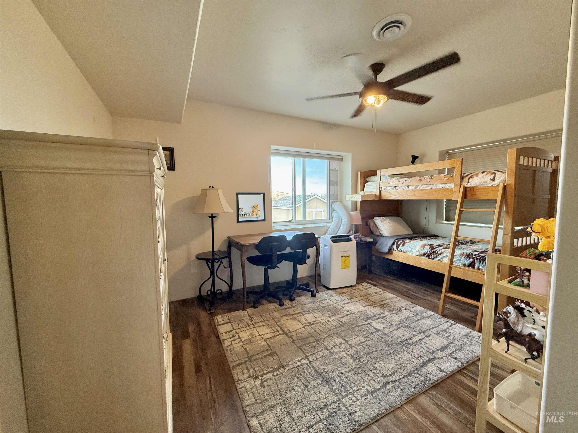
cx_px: 289
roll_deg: +0.4
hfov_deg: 102.1
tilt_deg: -4.8
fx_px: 234
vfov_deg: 85.7
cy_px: 216
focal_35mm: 14
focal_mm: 2.22
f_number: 2.2
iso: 320
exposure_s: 1/120
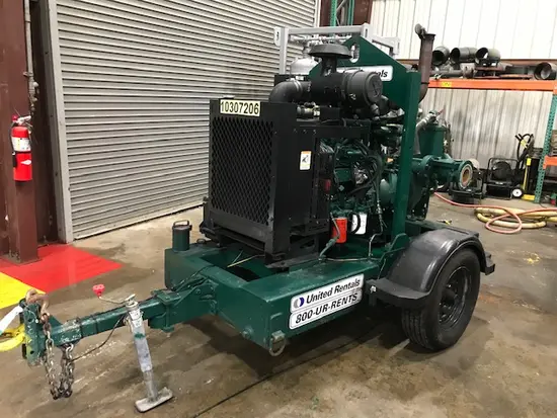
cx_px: 278
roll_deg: -2.4
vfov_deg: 49.8
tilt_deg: -13.7
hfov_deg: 63.4
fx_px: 451
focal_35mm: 28
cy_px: 209
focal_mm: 3.99
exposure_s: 1/13
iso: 100
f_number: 1.8
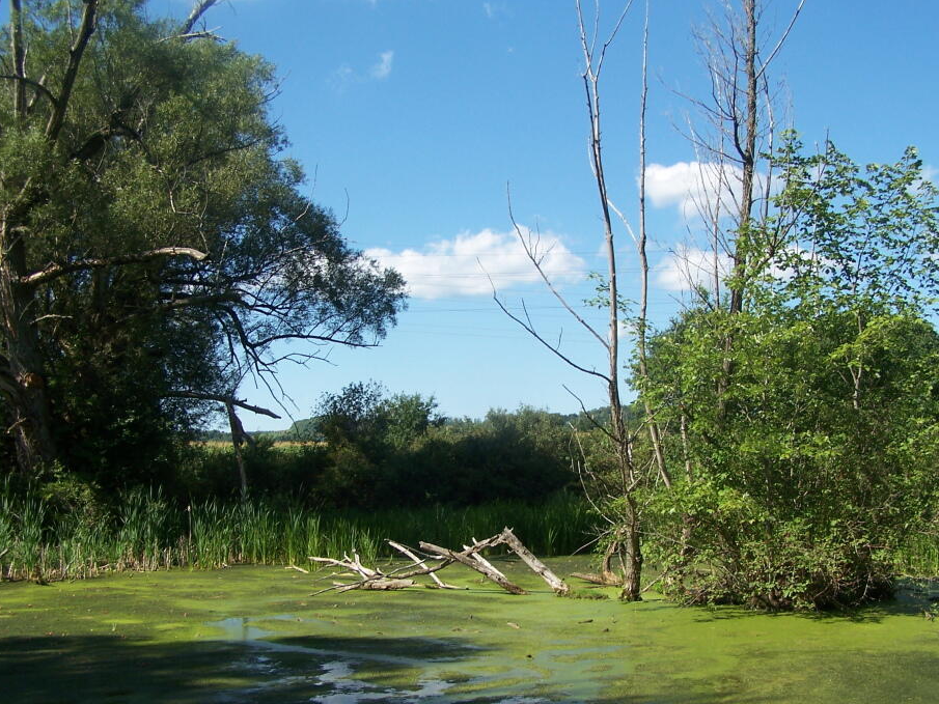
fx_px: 1167
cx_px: 507
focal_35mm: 43
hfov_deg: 43.8
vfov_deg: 33.6
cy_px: 389
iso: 80
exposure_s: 1/640
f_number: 4
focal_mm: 6.3
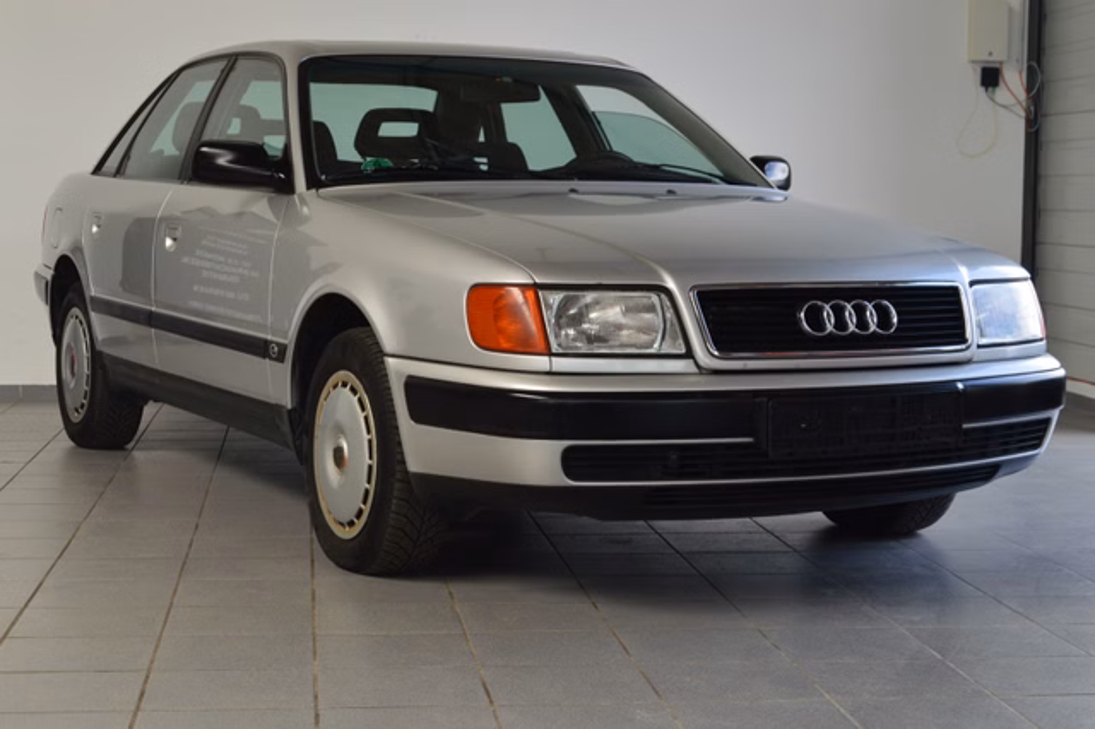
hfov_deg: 29.9
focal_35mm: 68
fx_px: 2052
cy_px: 364
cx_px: 548
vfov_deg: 20.1
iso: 400
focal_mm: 45
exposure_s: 1/80
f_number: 8
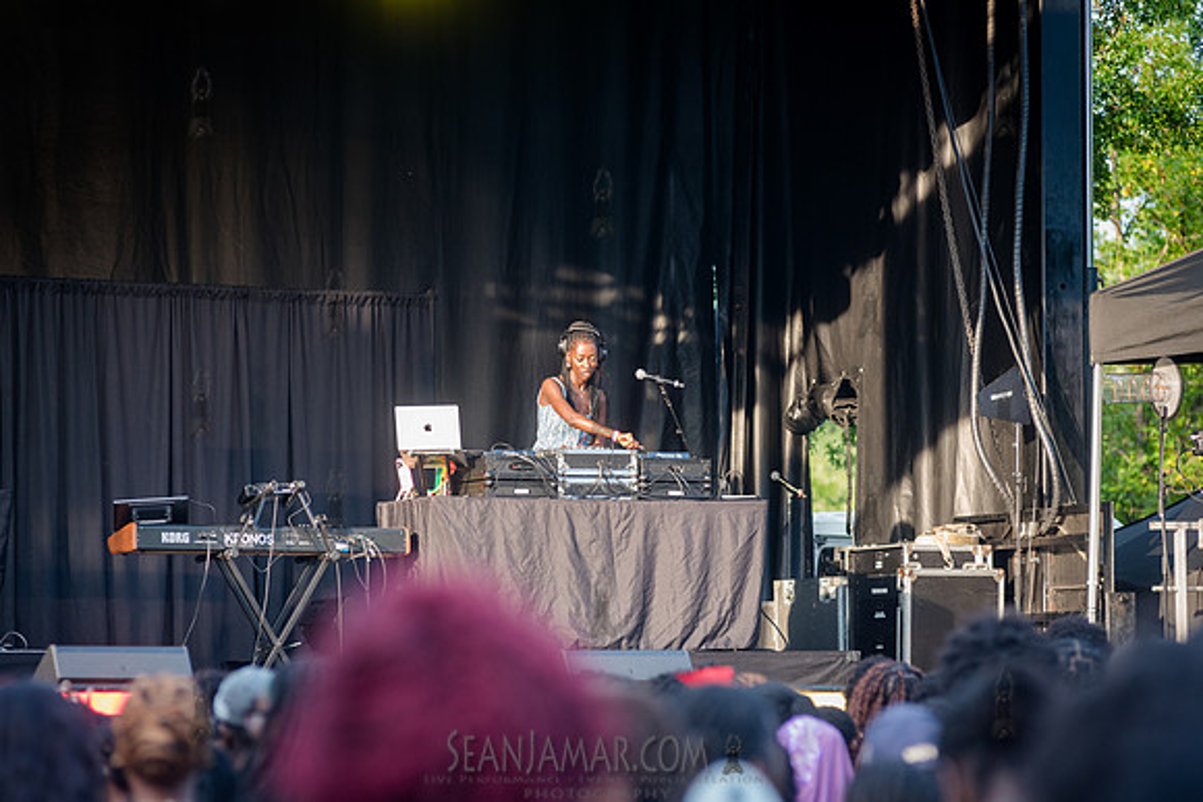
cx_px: 602
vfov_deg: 8.8
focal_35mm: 155
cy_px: 401
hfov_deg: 13.2
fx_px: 5188
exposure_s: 1/400
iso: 1000
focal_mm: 155
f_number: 4
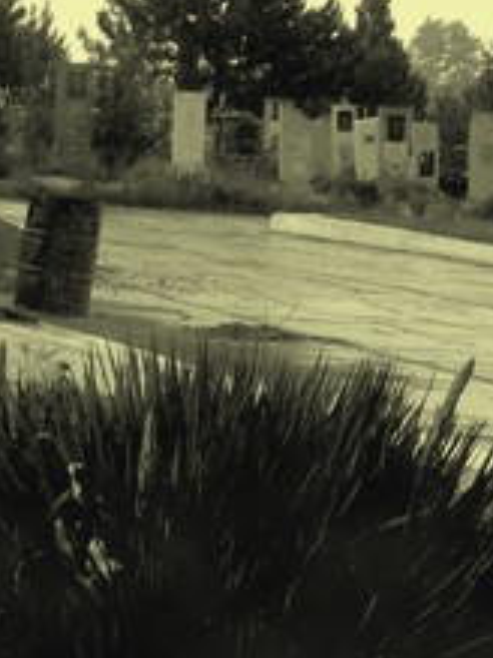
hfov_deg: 8.2
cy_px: 108
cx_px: -198
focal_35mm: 178
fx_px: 3383
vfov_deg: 11.1
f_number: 3.4
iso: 50
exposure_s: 1/177
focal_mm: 10.3
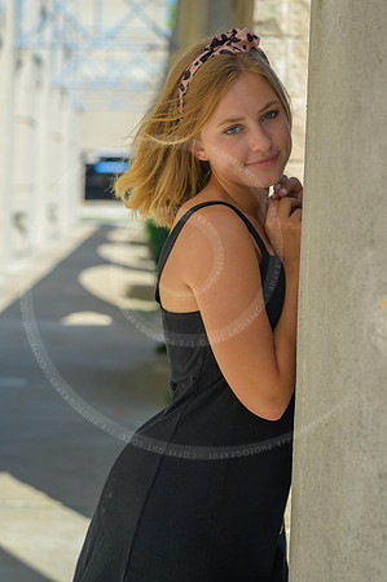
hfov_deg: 16.0
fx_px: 1374
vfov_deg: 23.9
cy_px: 291
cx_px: 194
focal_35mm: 85
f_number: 4.5
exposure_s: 1/1600
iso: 800
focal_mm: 85
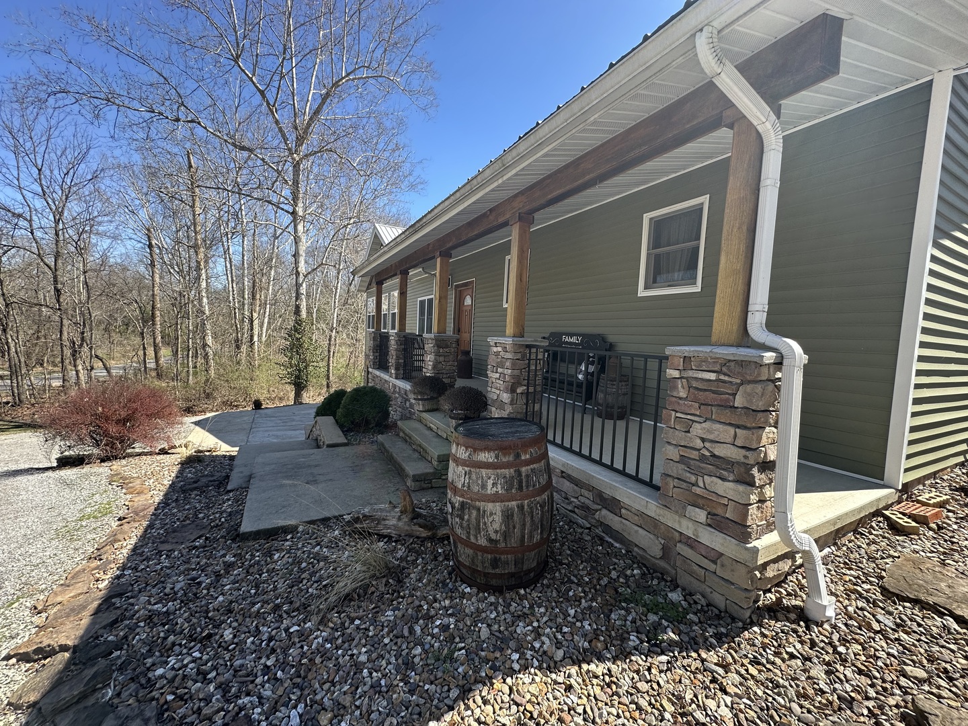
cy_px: 363
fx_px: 391
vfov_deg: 85.7
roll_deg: -3.0
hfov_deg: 102.1
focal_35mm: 14
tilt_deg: -3.3
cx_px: 484
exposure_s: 1/335
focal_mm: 2.22
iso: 40
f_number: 2.2
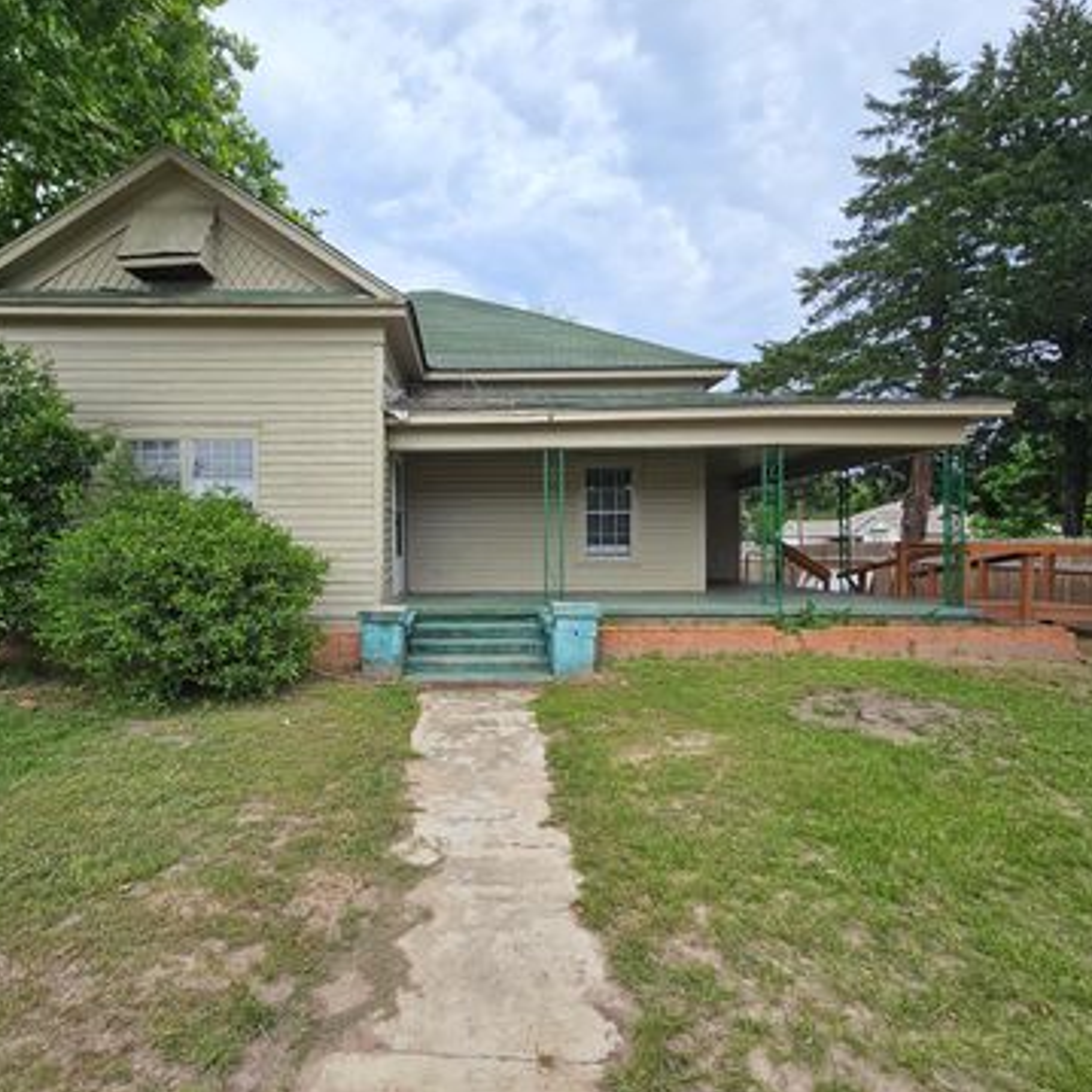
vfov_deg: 87.4
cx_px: 453
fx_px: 571
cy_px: 549
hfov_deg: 86.6
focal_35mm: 16
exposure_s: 1/541
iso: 50
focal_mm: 2.2
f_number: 2.2
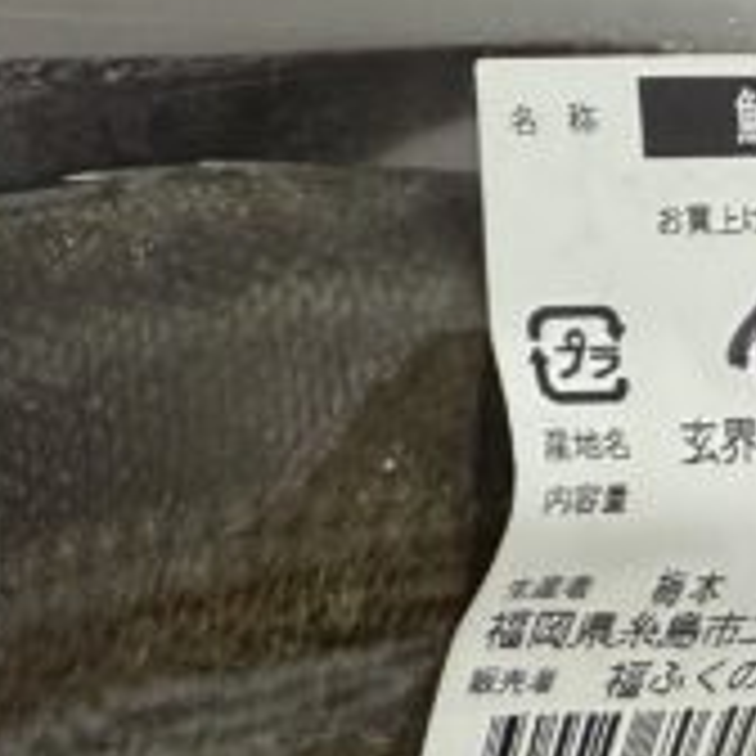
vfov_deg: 14.3
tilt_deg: -66.6
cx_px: -927
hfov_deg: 12.1
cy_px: 126
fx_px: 2990
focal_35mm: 121
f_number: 2.2
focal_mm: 2.22
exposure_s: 1/60
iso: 200
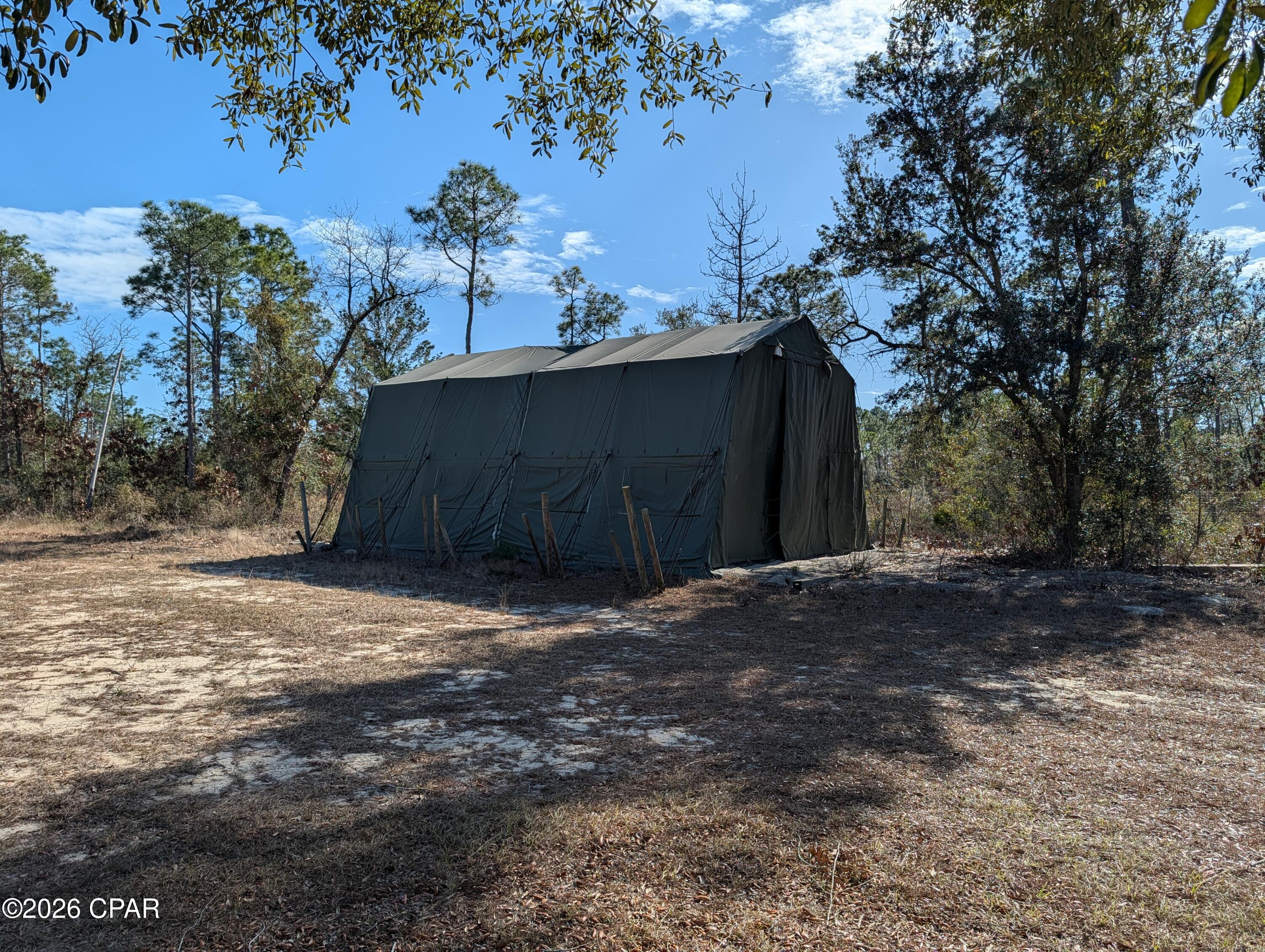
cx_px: 632
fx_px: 878
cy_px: 476
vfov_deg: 56.9
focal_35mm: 24
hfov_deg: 71.5
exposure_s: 1/1792
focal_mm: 6.9
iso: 18
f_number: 1.68
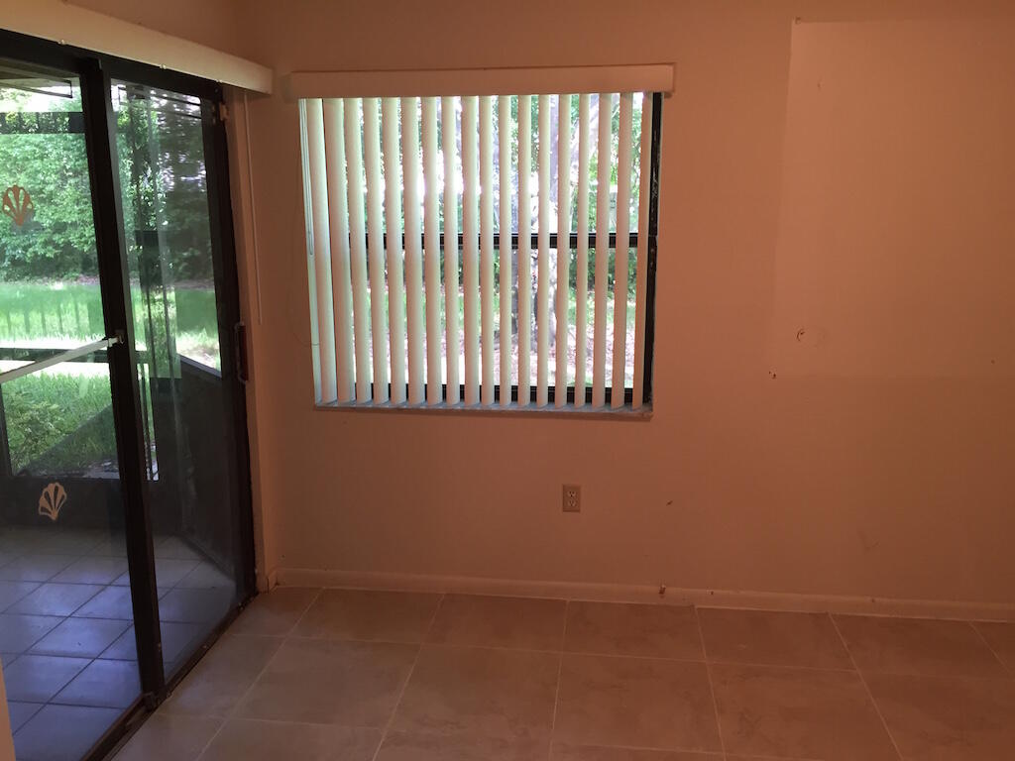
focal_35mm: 29
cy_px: 380
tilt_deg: -9.7
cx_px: 508
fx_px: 850
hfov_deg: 61.7
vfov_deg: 48.2
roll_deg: -2.2
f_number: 2.2
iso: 64
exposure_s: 1/30
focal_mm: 4.15
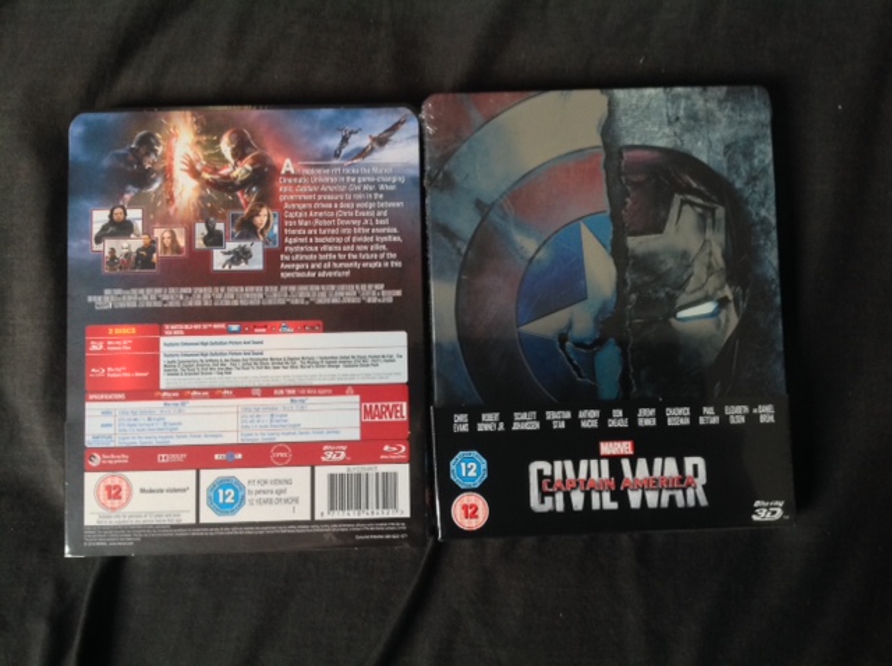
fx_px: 901
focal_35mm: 35
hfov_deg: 52.7
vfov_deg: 40.6
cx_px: 446
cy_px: 333
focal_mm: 4.28
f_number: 2.4
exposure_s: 1/15
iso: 250
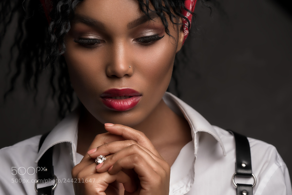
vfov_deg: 5.5
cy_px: 98
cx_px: 146
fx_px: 2027
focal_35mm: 250
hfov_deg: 8.2
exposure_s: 1/160
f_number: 8
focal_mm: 250
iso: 100
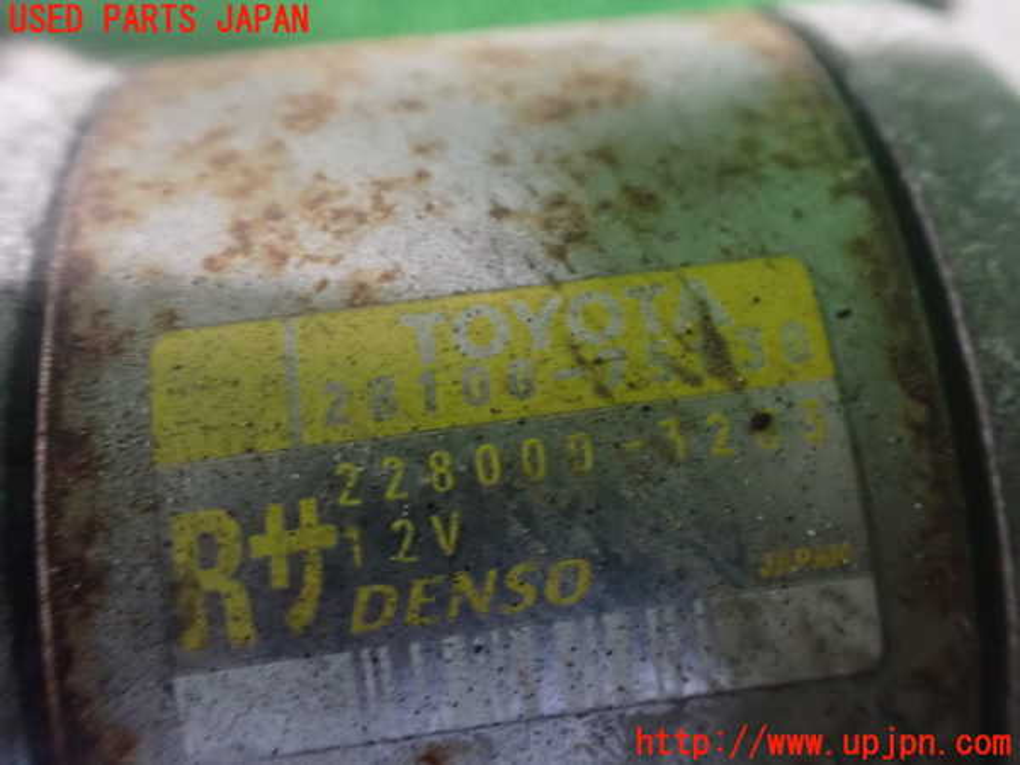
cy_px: 382
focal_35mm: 30
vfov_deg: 46.8
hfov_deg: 60.0
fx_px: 884
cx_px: 510
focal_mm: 5.4
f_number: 2.3
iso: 1250
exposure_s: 1/30
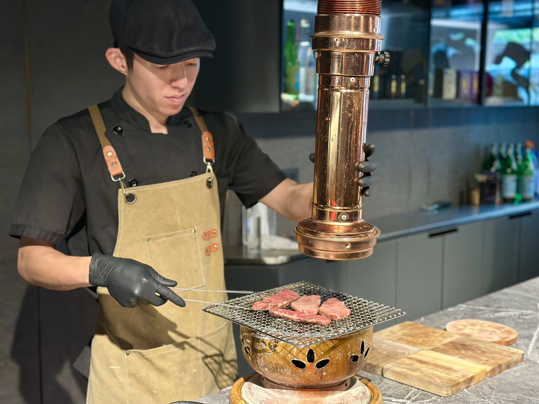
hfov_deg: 39.7
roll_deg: +0.0
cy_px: 202
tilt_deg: -8.5
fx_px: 747
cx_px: 270
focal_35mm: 48
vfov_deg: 30.3
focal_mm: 6.86
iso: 250
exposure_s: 1/54
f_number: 1.78
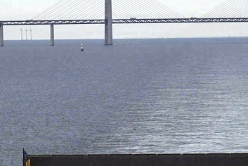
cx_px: 141
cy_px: 62
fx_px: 1737
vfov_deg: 5.5
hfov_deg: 8.2
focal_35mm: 252
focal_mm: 70
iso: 100
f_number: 4
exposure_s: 1/800
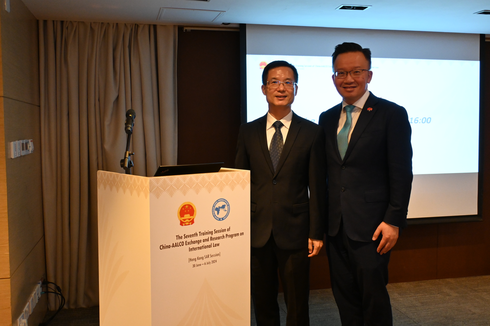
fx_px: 510
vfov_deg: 35.5
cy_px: 163
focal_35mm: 38
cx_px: 245
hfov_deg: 51.3
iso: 2200
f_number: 4.2
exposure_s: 1/125
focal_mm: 25
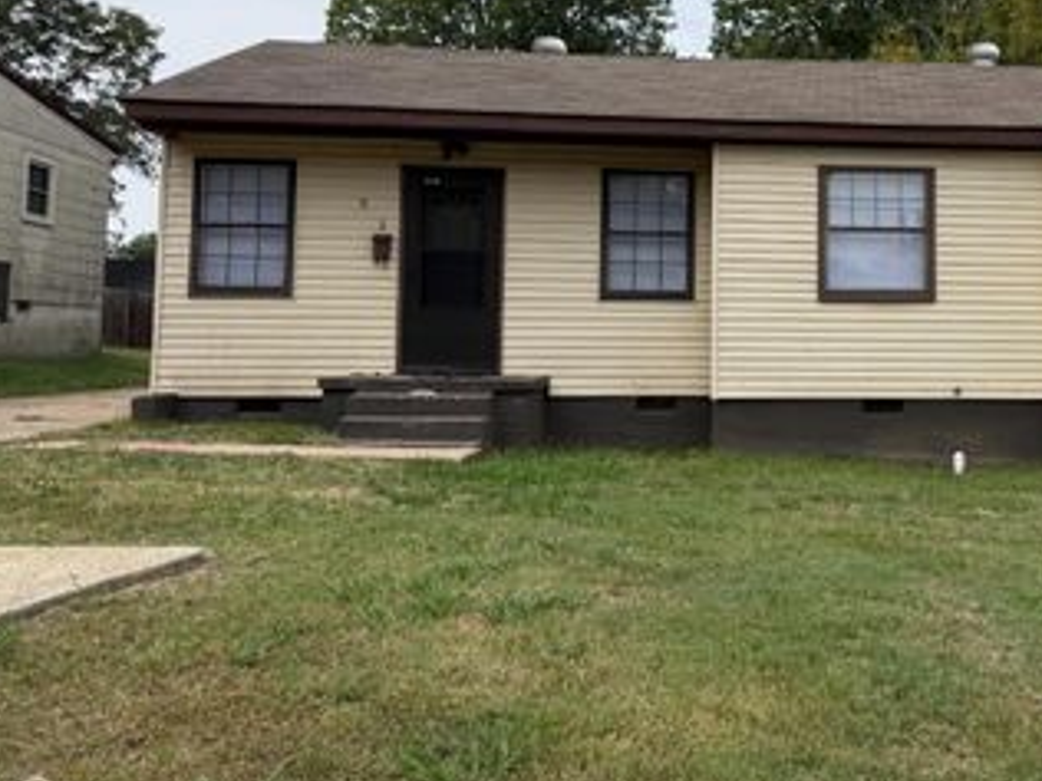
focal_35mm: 38
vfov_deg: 37.3
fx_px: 1144
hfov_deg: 46.8
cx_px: 805
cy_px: 259
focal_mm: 6.76
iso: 80
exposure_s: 1/4975
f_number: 1.78
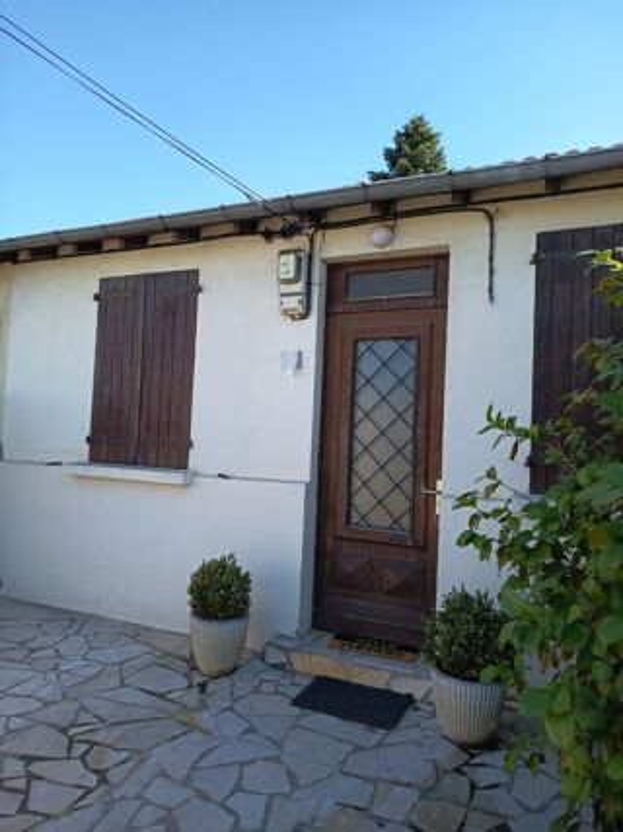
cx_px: 312
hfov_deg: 56.8
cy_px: 416
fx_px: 576
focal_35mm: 24
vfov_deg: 71.6
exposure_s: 1/168
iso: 50
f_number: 1.7
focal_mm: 5.24
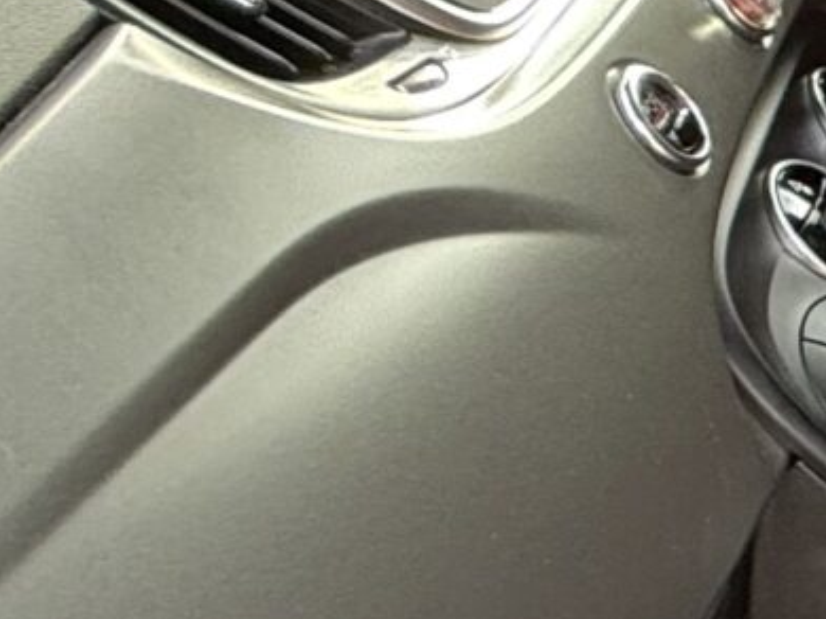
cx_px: 2336
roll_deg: -3.8
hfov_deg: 12.3
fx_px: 2194
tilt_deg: -29.2
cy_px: 312
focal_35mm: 92
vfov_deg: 16.0
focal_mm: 2.22
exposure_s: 1/99
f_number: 2.2
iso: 160
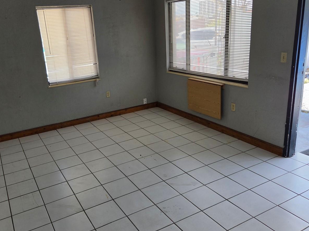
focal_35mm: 31
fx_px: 277
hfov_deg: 58.1
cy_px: 113
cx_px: 129
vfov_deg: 45.4
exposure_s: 1/720
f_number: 1.8
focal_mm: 5.4
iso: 80
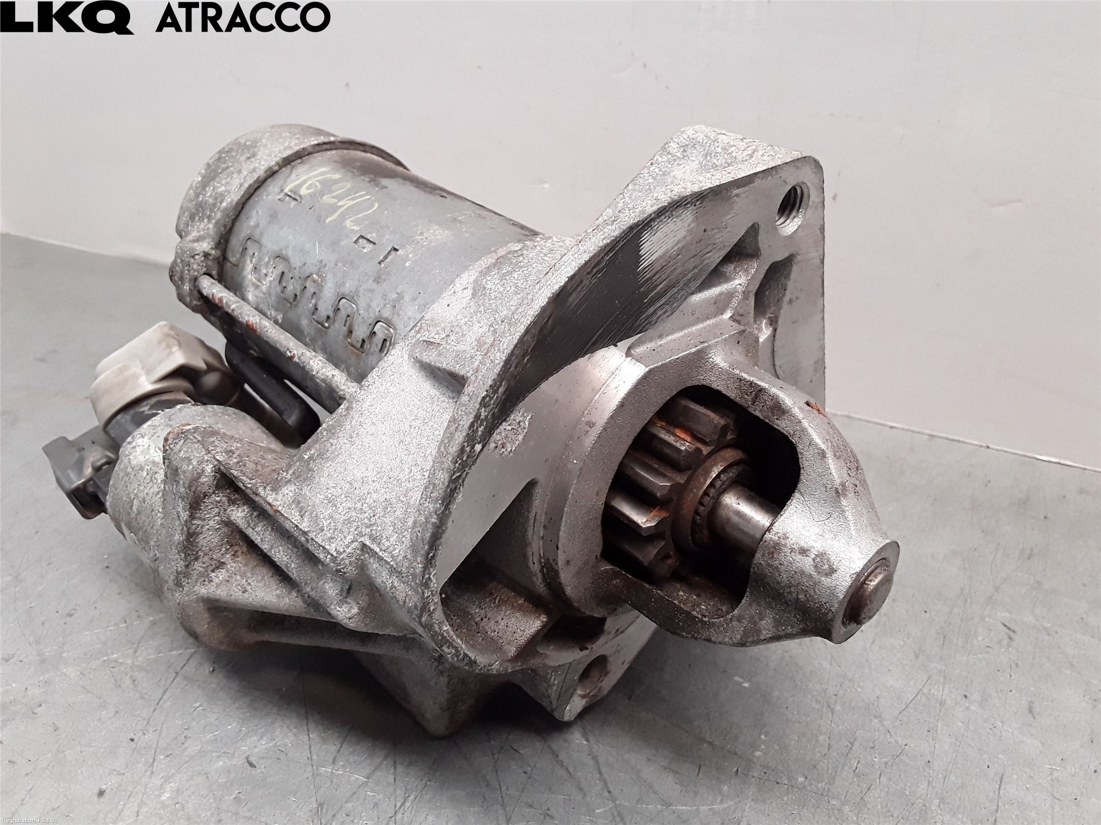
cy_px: 412
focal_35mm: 28
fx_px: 891
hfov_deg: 63.4
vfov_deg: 49.7
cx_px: 550
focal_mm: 2.91
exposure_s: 1/100
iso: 100
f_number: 1.9
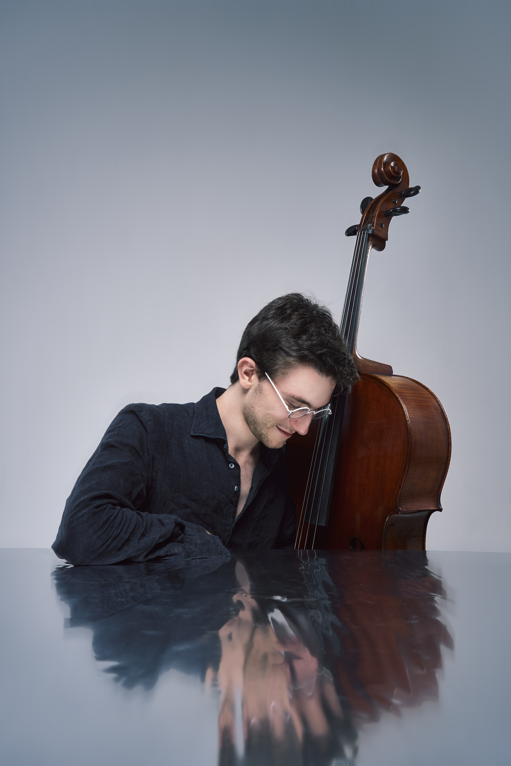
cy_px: 383
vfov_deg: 53.1
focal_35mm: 36
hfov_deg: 36.9
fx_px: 766
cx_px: 256
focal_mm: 36
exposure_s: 1/125
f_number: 7.1
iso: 800
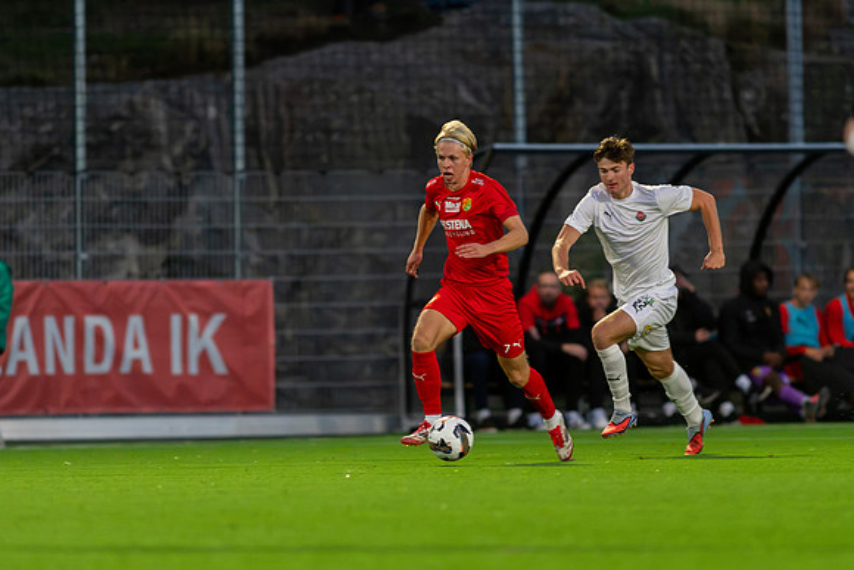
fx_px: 11027
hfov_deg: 4.4
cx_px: 427
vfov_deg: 3.0
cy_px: 285
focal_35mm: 465
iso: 8000
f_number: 3.2
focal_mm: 300
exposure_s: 1/800
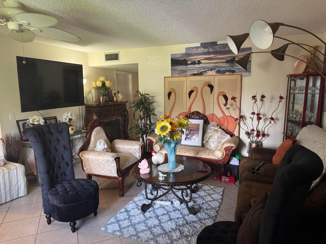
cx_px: 163
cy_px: 122
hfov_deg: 71.6
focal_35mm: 24
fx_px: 226
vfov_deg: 56.8
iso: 400
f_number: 1.78
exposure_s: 1/60
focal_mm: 6.76
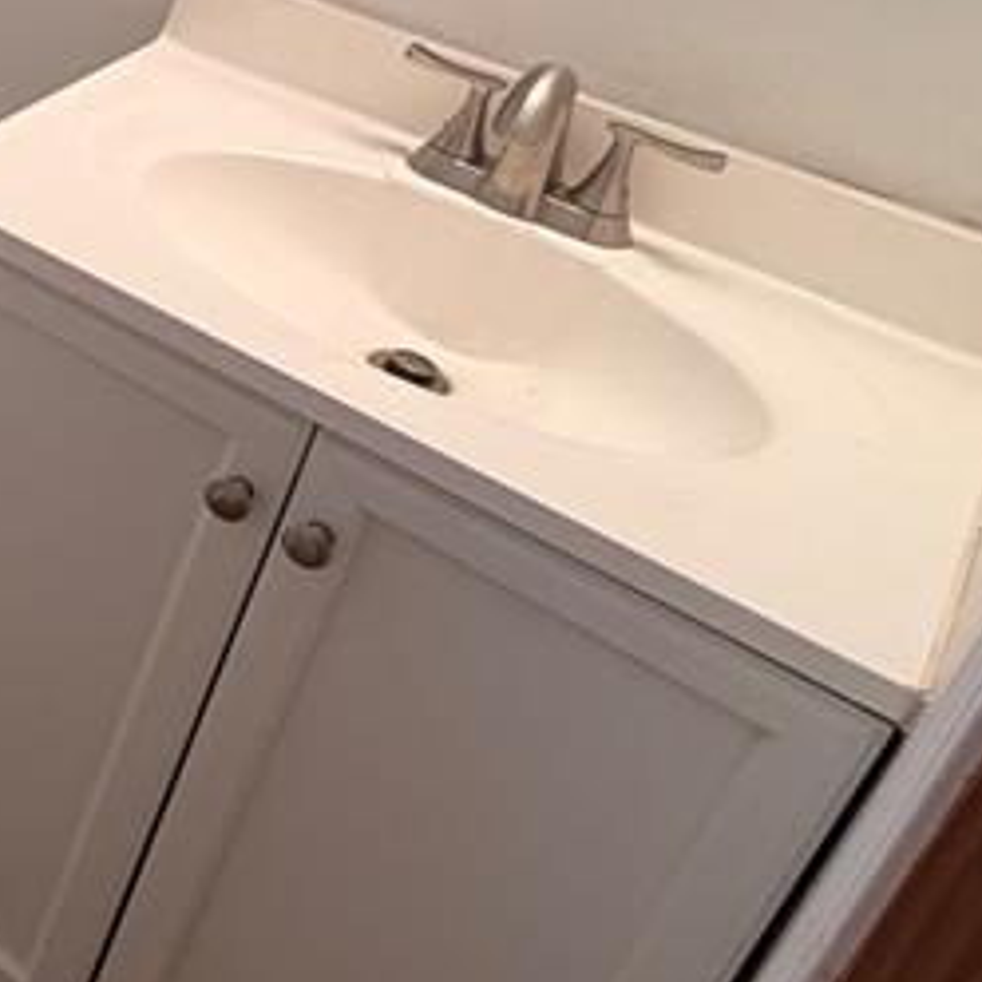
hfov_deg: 23.9
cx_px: -602
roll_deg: -4.9
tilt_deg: -23.6
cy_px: -12
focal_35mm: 51
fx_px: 1637
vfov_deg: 30.8
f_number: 2.2
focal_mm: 2.22
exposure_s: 1/120
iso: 160
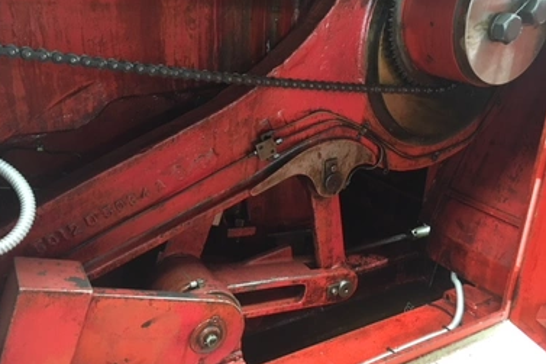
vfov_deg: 41.1
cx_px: 280
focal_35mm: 32
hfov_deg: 58.7
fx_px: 485
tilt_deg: -21.9
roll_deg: -2.7
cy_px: 177
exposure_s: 1/17
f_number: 2.2
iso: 400
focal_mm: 4.15
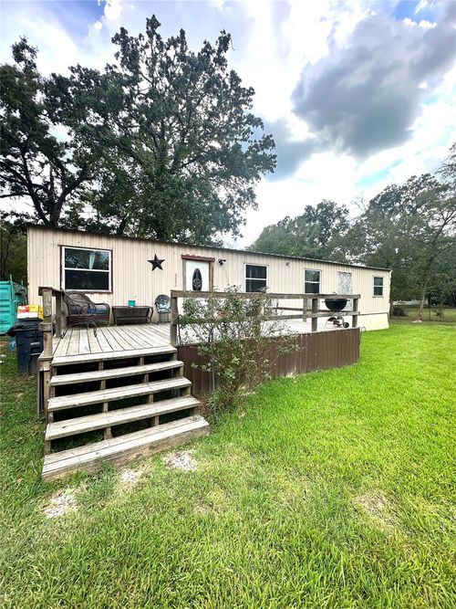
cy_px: 304
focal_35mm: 14
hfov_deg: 85.7
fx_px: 246
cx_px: 228
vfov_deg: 102.1
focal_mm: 2.22
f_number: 2.2
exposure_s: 1/491
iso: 40
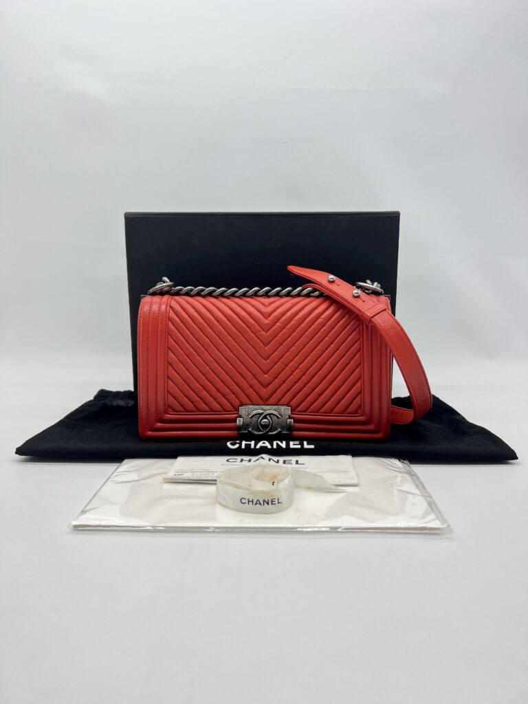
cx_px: 264
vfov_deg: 67.3
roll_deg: -0.5
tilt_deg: -7.4
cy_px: 352
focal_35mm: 26
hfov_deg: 53.1
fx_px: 529
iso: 32
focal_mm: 5.7
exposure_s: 1/110
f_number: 1.5
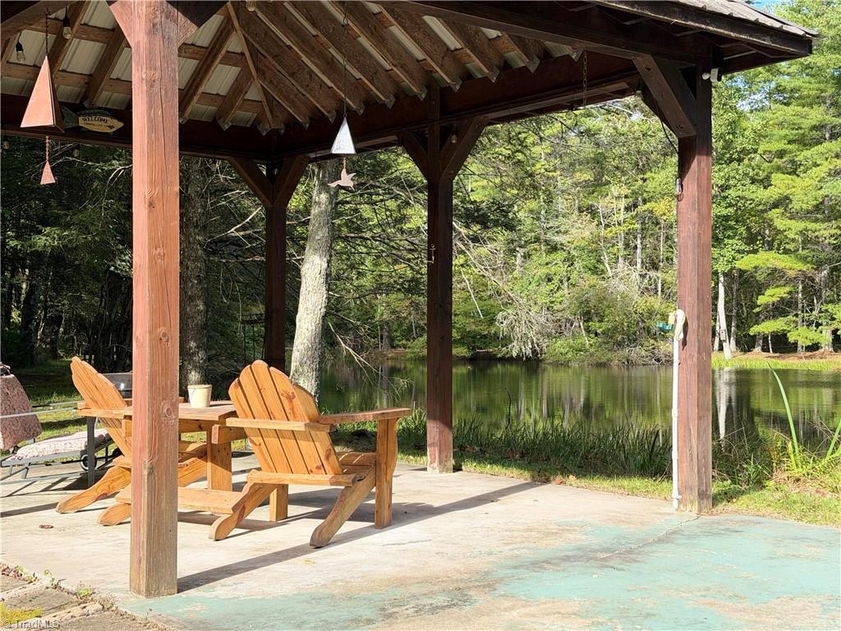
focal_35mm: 48
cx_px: 420
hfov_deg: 39.7
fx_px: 1166
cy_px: 316
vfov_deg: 30.3
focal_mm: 6.76
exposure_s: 1/1353
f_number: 1.78
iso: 64
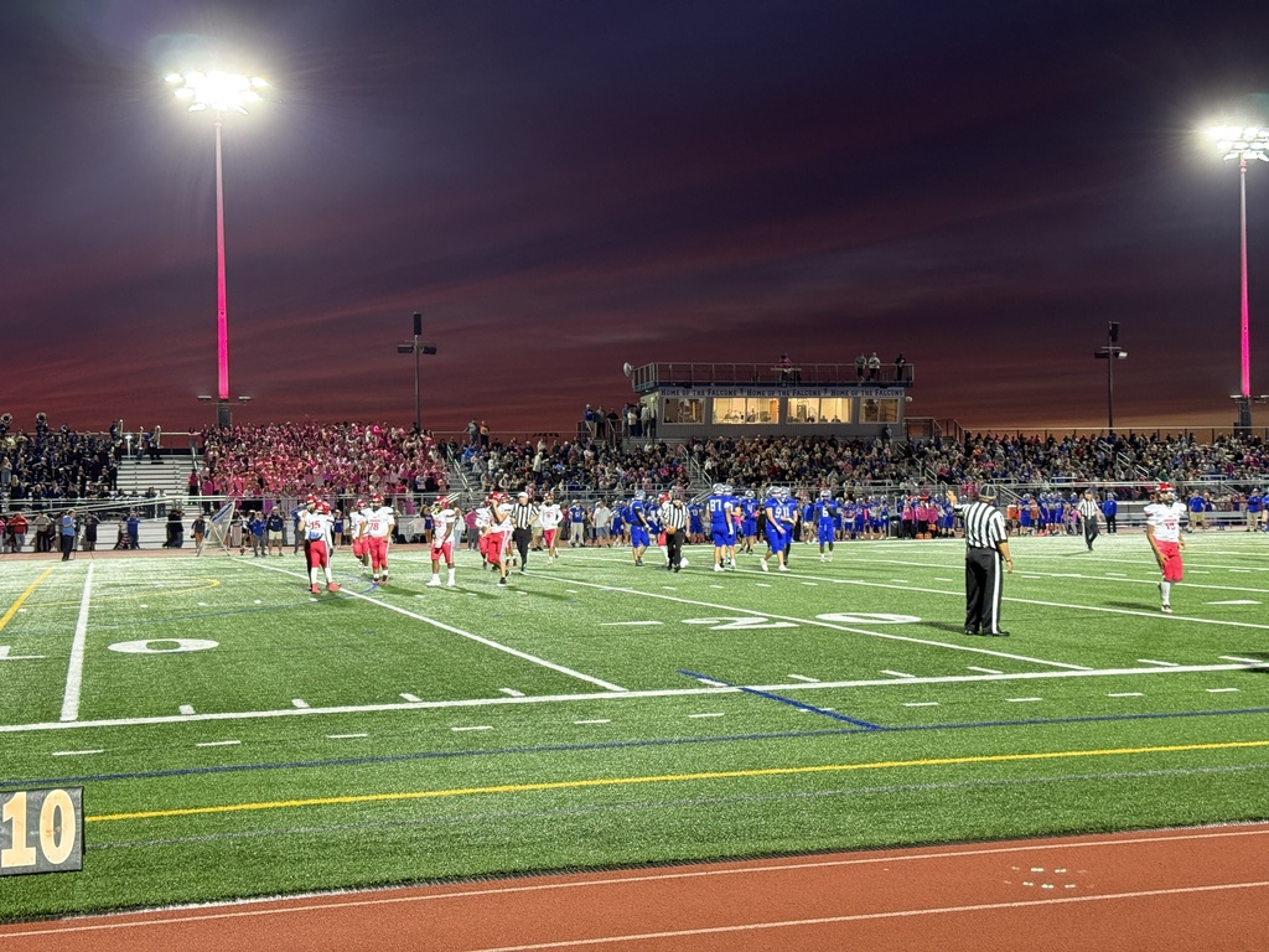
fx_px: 1760
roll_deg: +0.7
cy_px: 476
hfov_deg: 39.7
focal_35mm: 48
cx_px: 634
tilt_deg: +0.3
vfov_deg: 30.3
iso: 250
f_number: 1.78
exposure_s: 1/60
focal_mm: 6.76
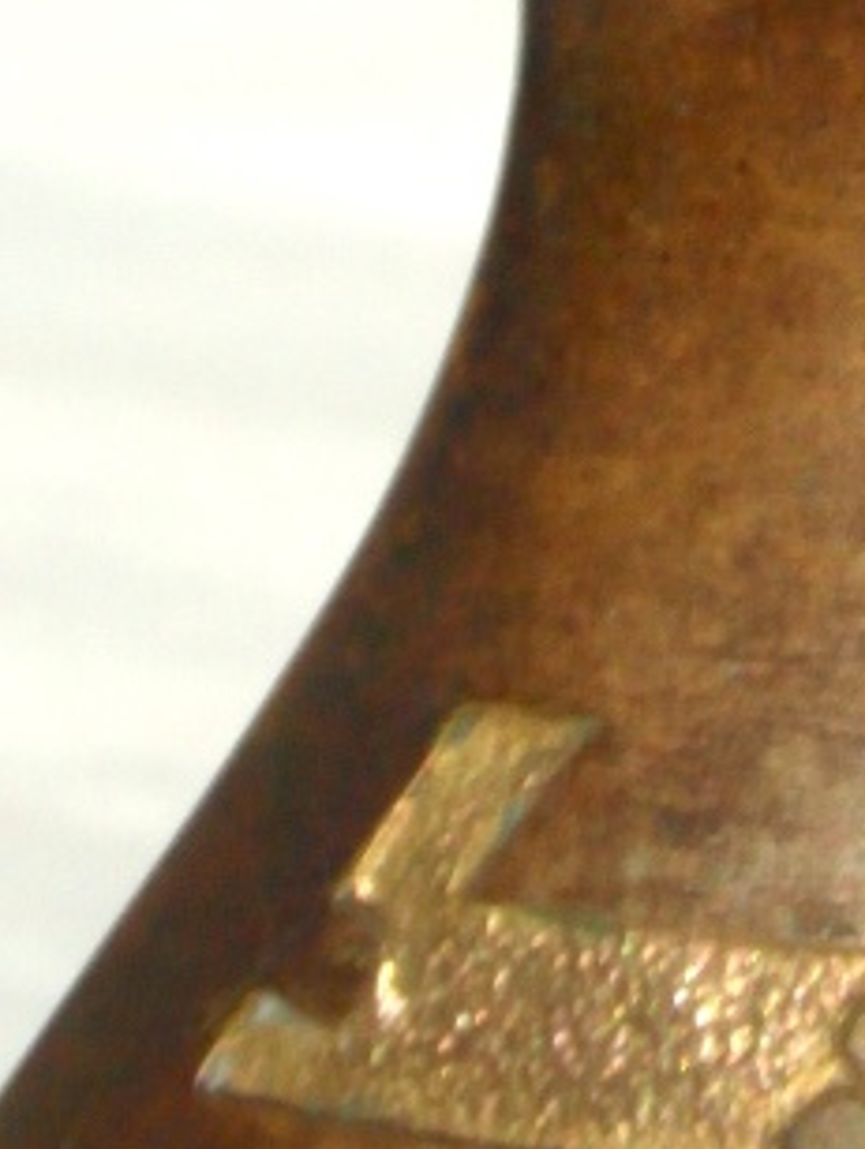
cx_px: 1198
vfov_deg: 6.8
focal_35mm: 285
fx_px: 9476
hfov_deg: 5.2
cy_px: -752
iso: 80
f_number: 6
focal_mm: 11.9
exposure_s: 1/750
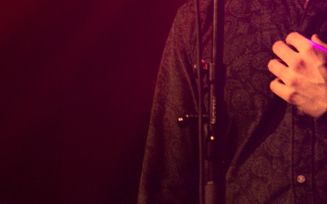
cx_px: 270
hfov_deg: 7.8
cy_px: -115
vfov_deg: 4.8
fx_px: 2406
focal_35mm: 270
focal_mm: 55
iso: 1600
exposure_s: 1/60
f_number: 2.8
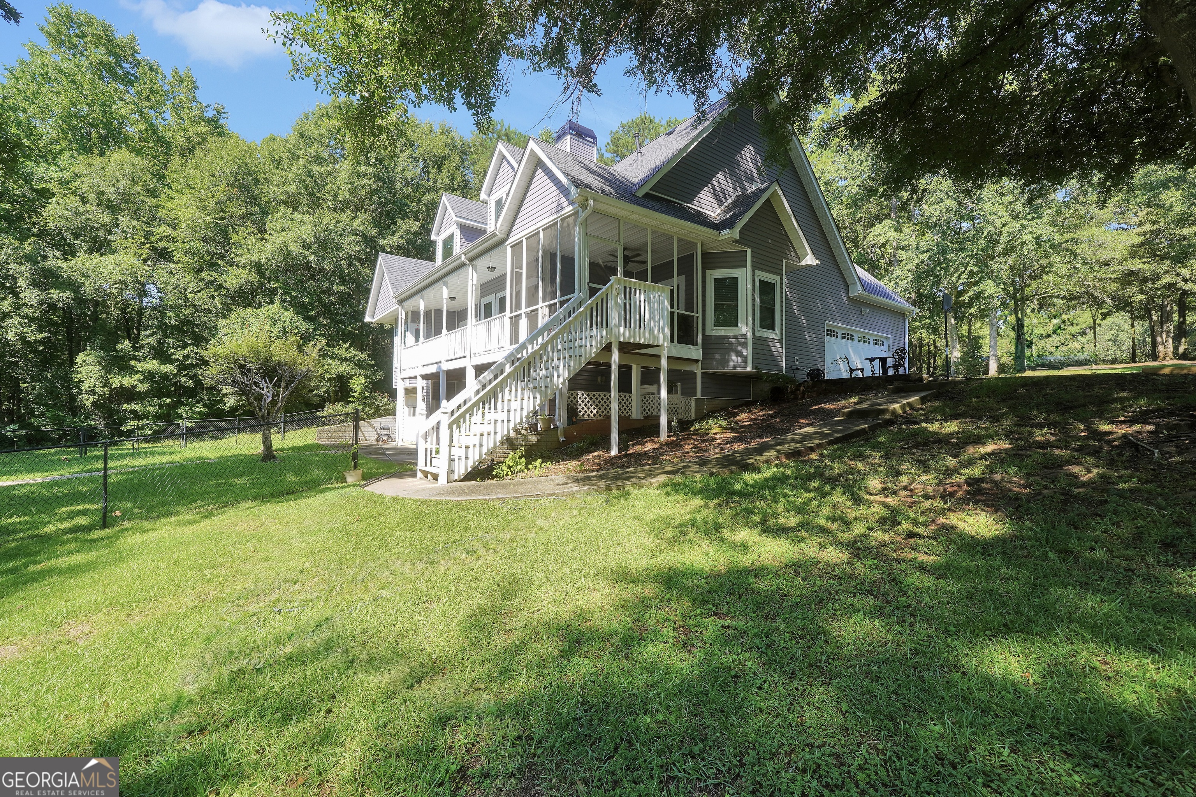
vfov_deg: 77.3
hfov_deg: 100.4
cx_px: 598
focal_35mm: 15
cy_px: 398
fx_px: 498
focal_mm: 10
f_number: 6.3
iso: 100
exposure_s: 1/100
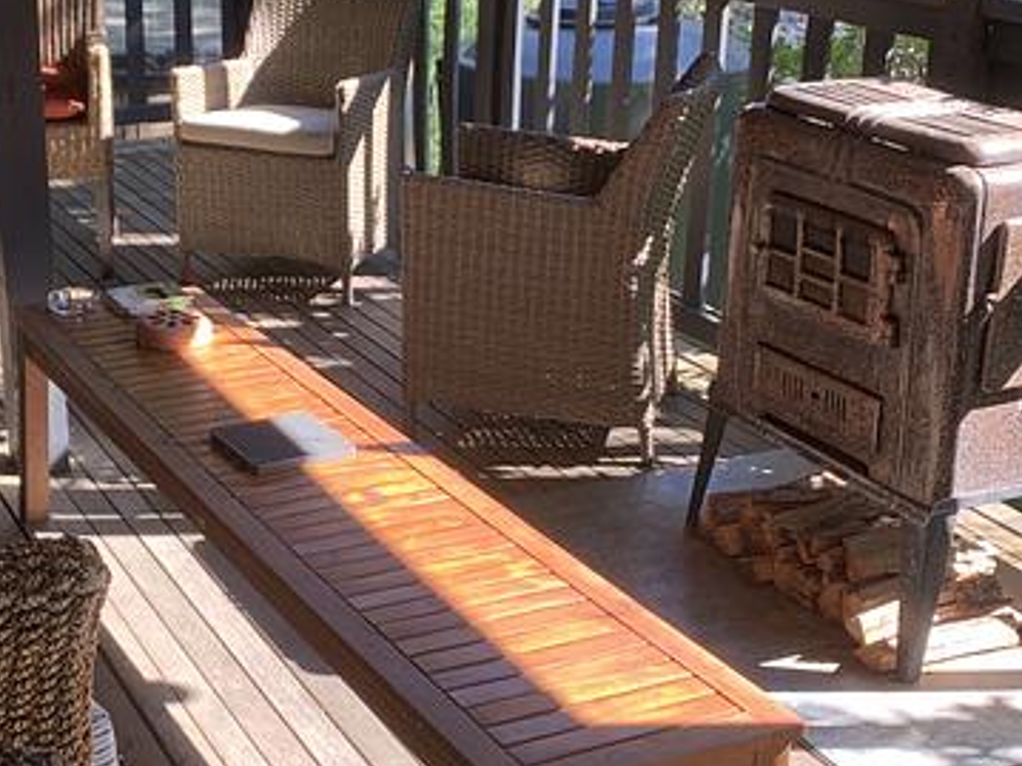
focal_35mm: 45
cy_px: 326
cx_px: 268
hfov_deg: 41.0
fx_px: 1328
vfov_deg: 32.1
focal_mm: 4.25
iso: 25
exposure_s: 1/122
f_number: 1.8
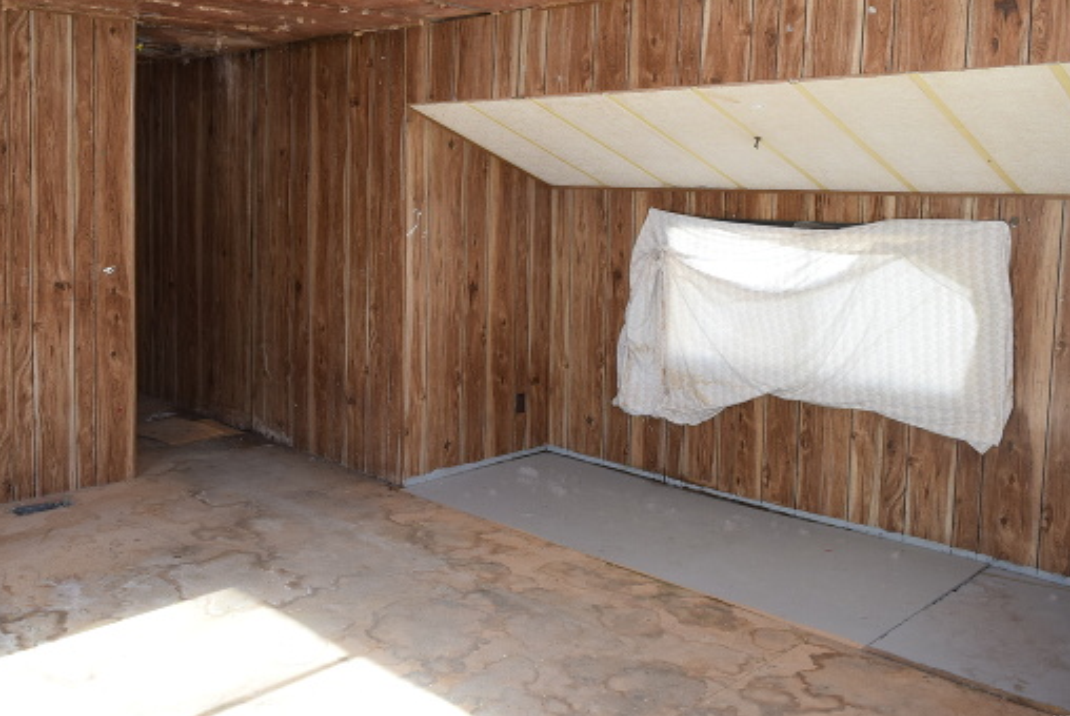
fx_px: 1012
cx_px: 447
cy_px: 280
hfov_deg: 55.5
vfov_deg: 38.8
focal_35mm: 34
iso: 800
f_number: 5.6
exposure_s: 1/125
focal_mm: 18
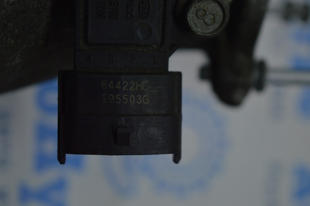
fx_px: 710
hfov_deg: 24.6
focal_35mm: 82
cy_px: 103
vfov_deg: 16.5
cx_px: 155
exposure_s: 1/160
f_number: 5.6
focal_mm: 55
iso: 400
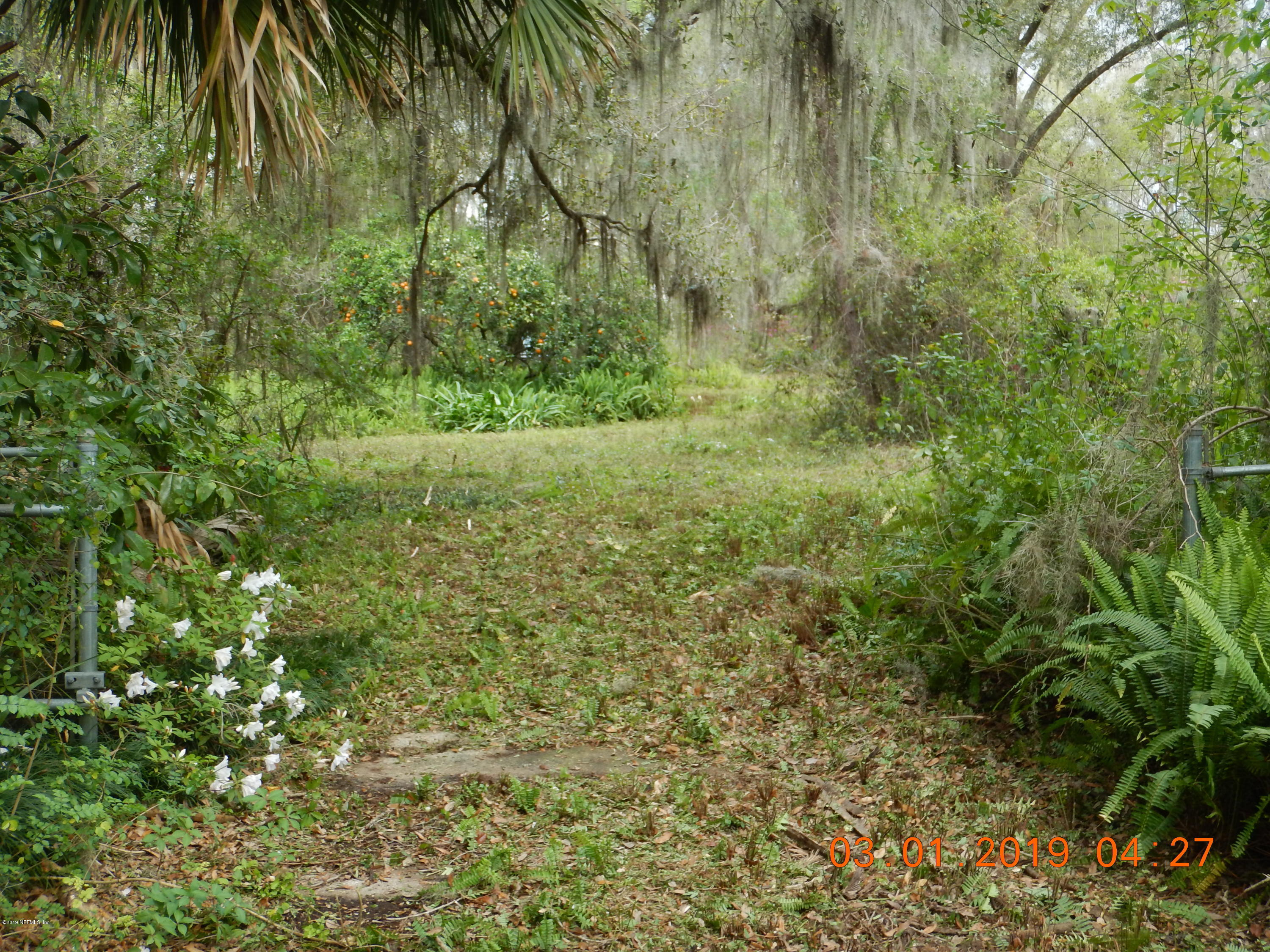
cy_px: 476
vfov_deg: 30.3
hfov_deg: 39.7
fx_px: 1761
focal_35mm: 48
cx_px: 635
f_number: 4.3
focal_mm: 8.5
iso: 125
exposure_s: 1/80
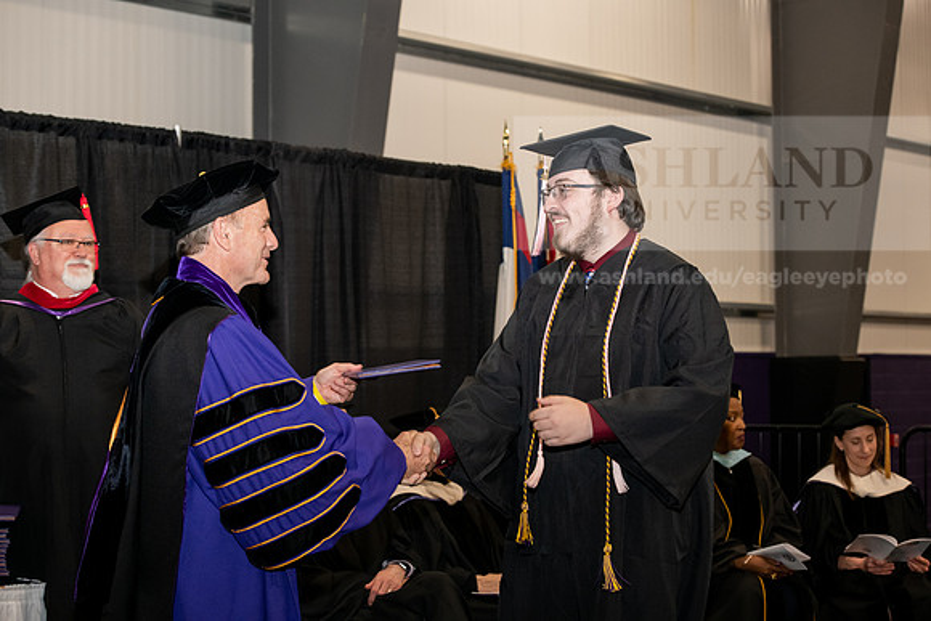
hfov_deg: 28.8
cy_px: 310
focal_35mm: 70
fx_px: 1811
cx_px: 466
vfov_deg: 19.5
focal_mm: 70
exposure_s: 1/200
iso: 2000
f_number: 5.6
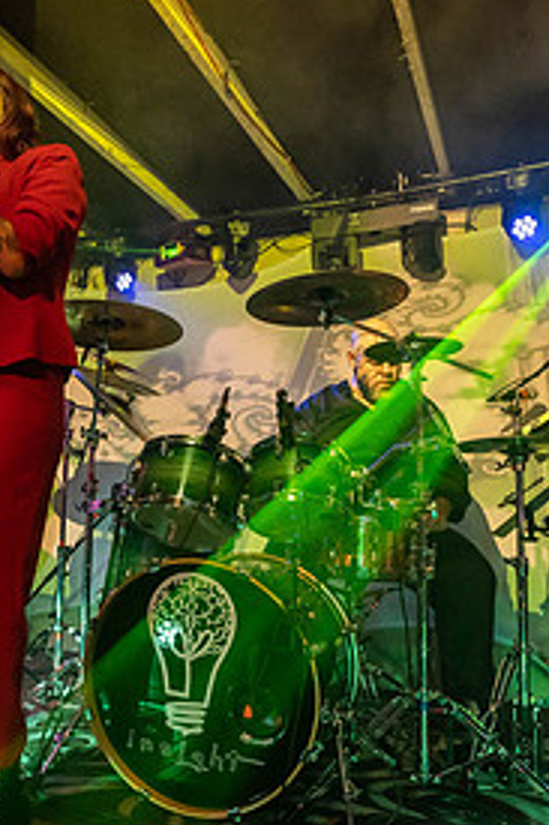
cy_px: 445
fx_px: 779
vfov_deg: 55.8
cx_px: 124
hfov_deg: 37.7
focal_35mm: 34
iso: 3200
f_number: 2.8
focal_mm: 14.6
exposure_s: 1/250
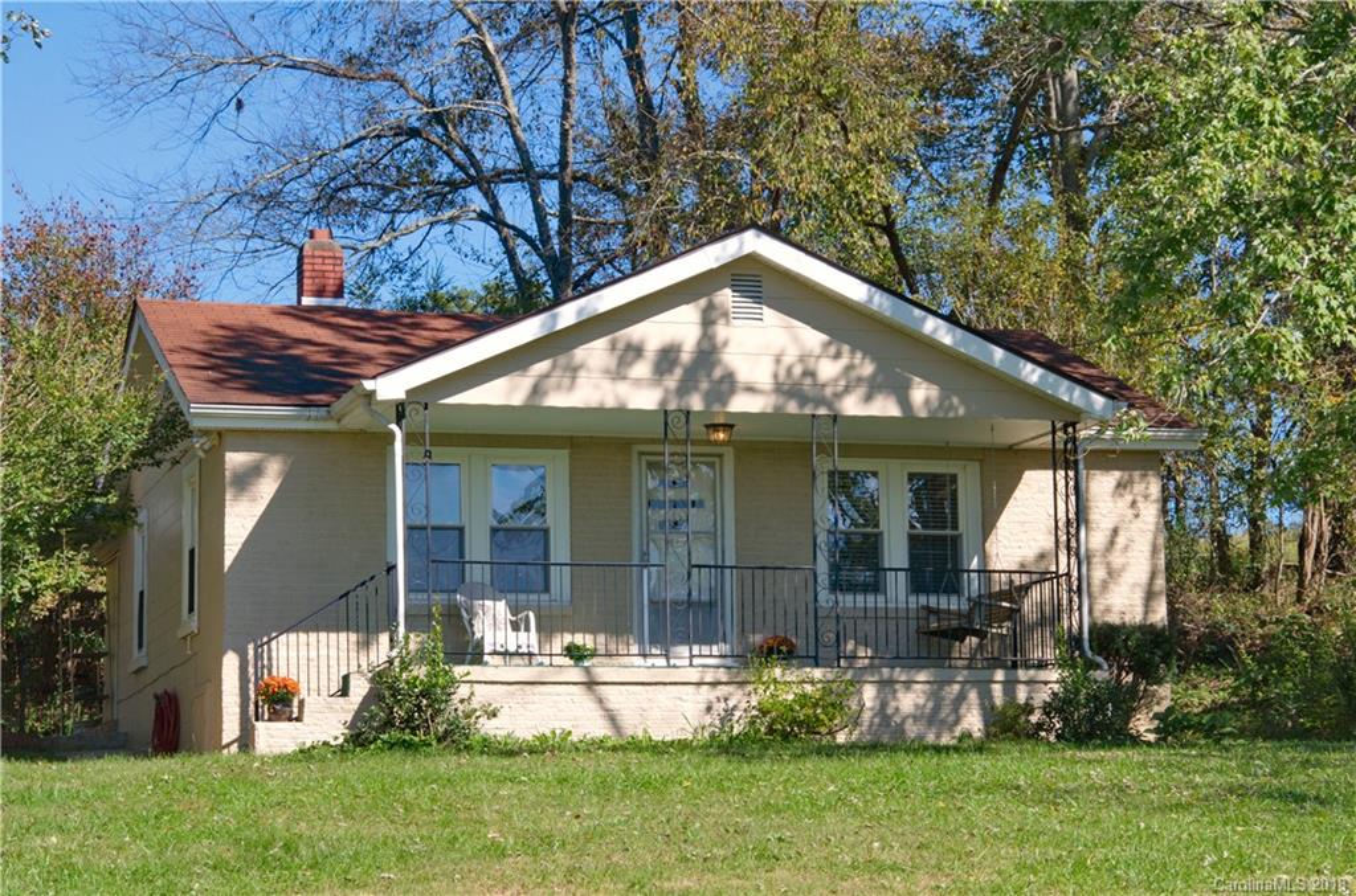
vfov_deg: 14.6
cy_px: 448
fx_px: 3494
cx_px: 678
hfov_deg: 22.0
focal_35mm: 93
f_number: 14
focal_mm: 62
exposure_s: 1/125
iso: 320
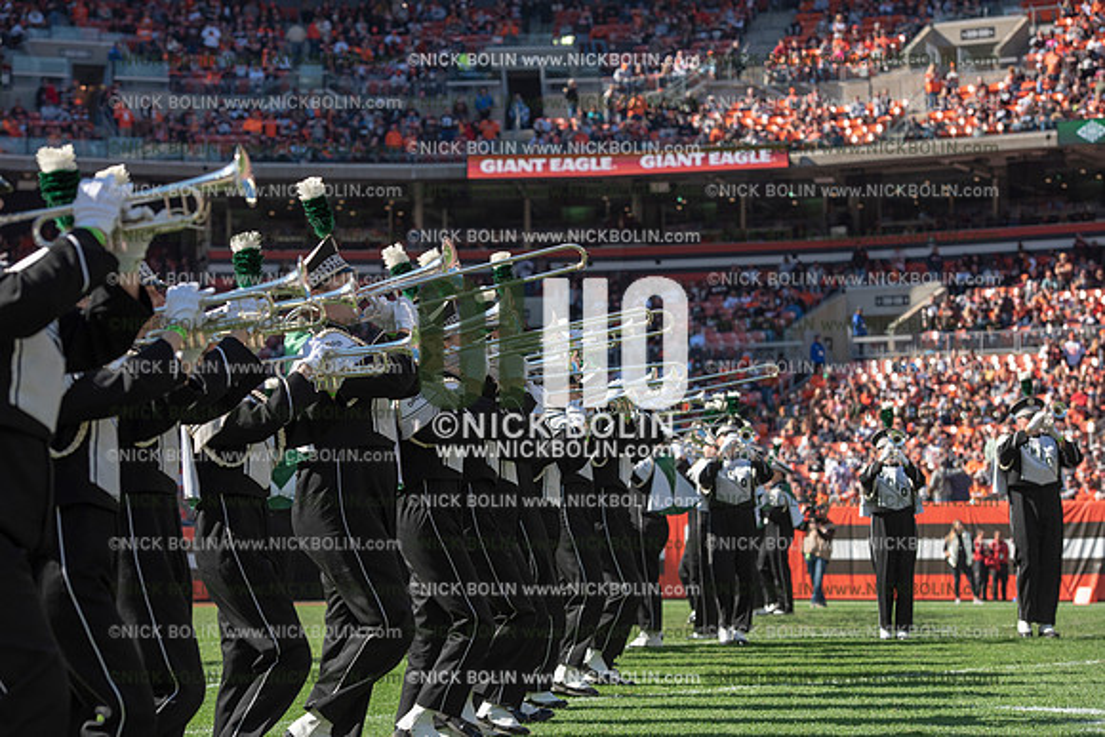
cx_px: 552
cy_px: 368
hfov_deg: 20.0
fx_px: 3131
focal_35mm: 102
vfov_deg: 13.4
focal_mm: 102
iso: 400
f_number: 5
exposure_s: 1/2000
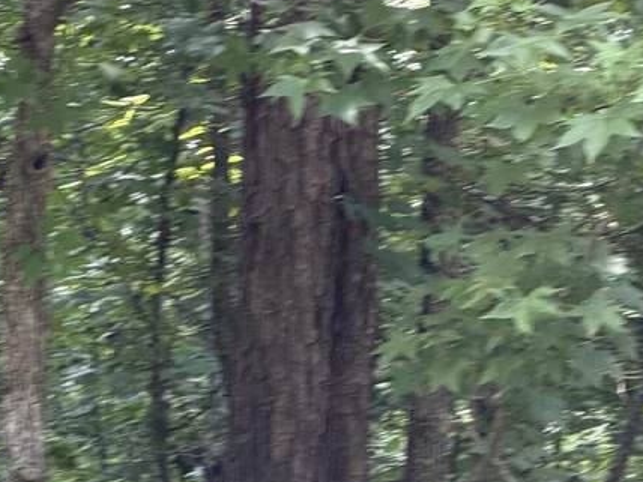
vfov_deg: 5.0
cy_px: 24
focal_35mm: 299
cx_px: 174
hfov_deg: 6.6
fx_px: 5554
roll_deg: +0.3
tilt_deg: +11.5
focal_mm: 16.89
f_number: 2.8
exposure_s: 1/121
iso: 100
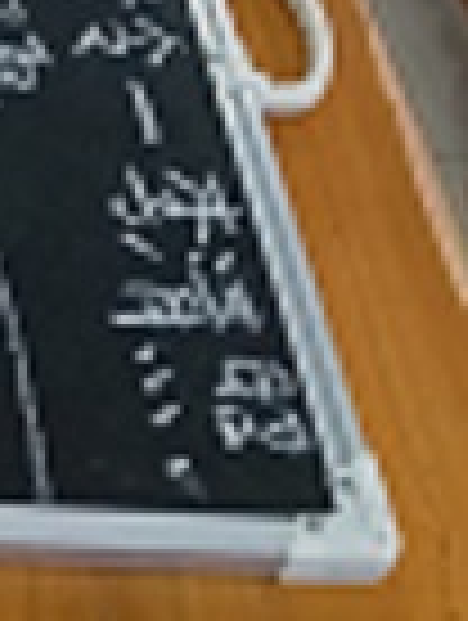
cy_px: -288
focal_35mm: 108
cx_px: -279
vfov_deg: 16.7
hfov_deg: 12.9
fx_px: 1941
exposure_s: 1/25
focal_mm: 3.7
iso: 160
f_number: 1.9
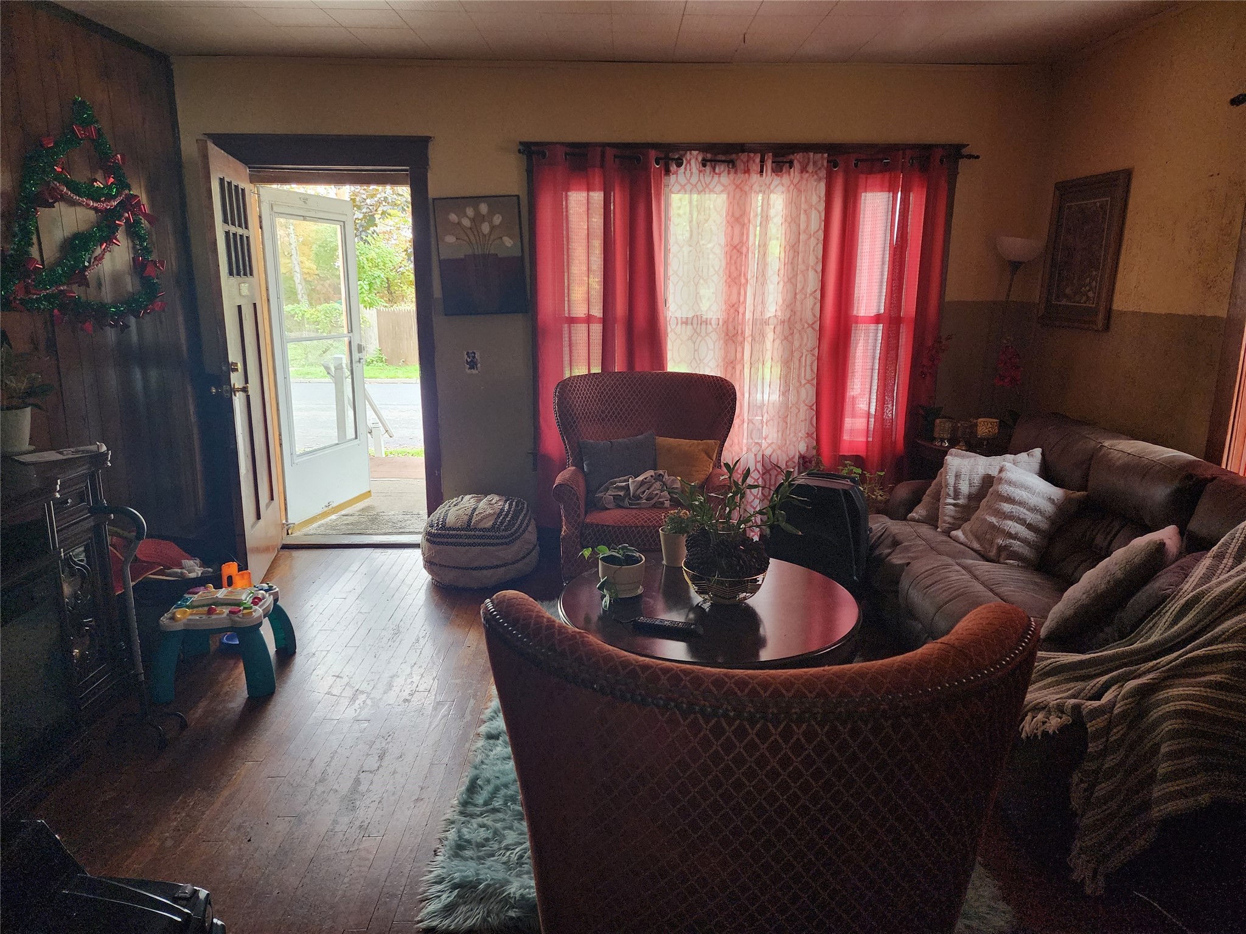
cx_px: 623
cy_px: 467
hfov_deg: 73.9
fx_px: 828
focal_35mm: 23
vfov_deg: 58.9
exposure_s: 1/120
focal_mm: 6.4
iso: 640
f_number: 1.8
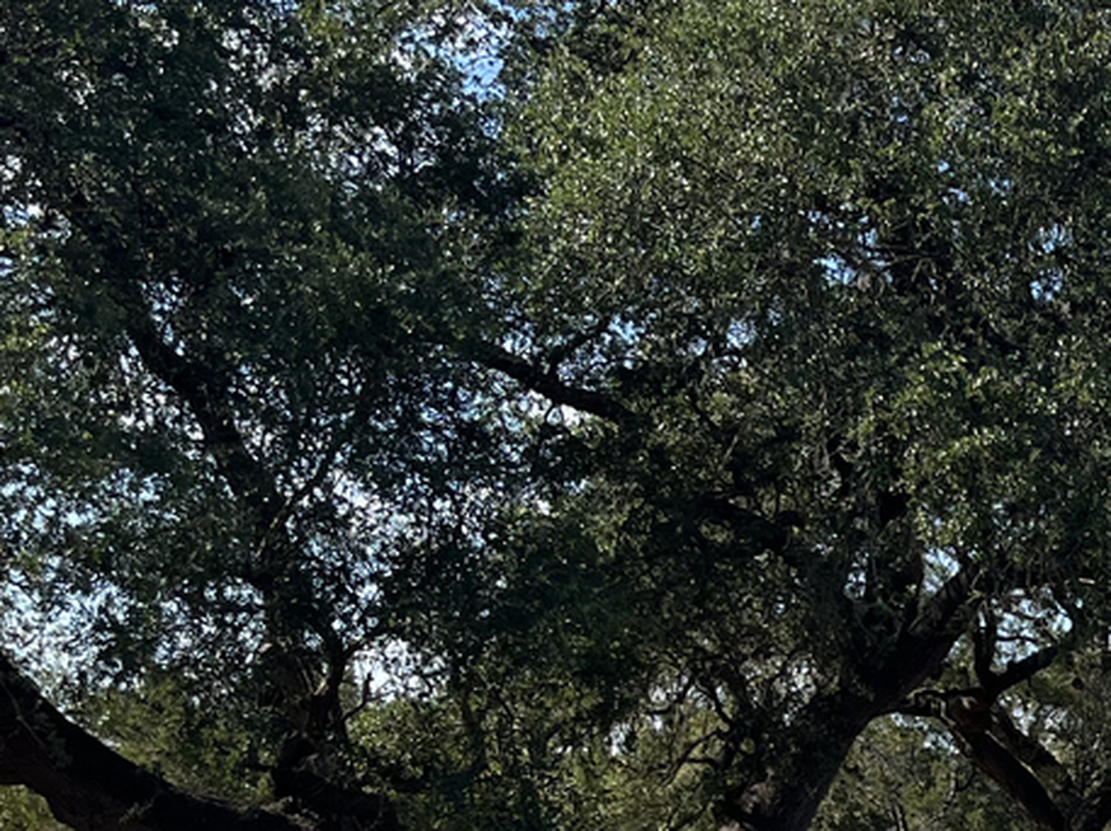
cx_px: 1398
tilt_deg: -1.1
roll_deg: -0.3
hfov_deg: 21.8
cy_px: 877
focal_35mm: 82
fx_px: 2630
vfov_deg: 17.4
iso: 50
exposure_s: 1/2513
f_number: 1.6
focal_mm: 5.1
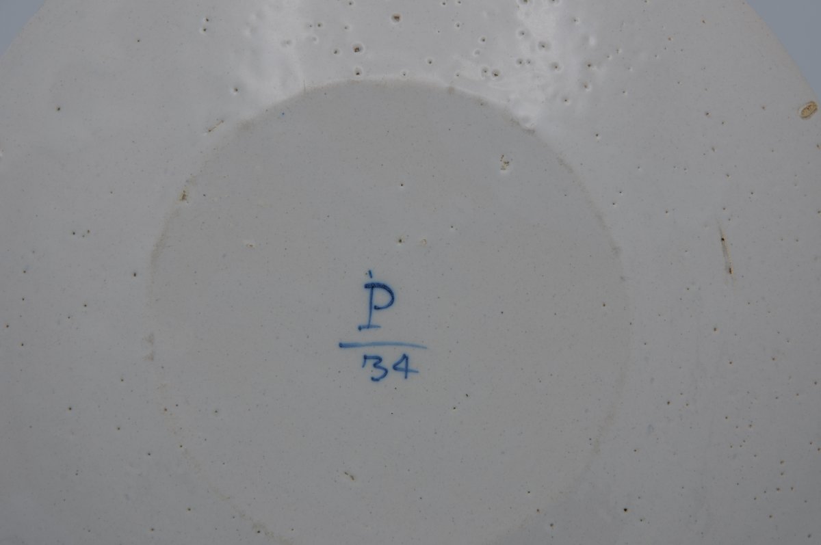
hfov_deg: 13.1
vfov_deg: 8.7
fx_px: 3587
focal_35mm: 158
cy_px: 272
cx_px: 410
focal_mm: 105
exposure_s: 1/40
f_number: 13
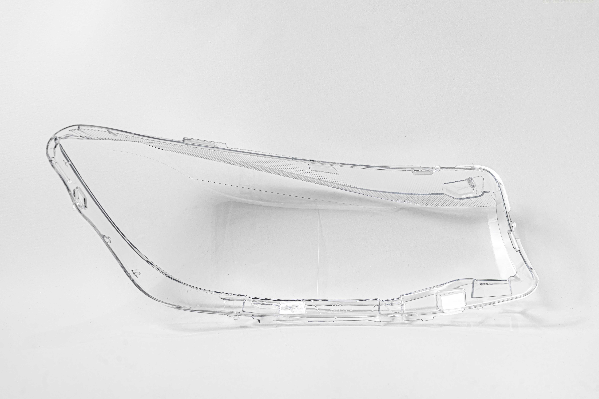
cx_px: 300
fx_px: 1148
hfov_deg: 29.2
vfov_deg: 19.7
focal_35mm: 69
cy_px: 200
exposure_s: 1/125
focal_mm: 69
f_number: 9
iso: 100
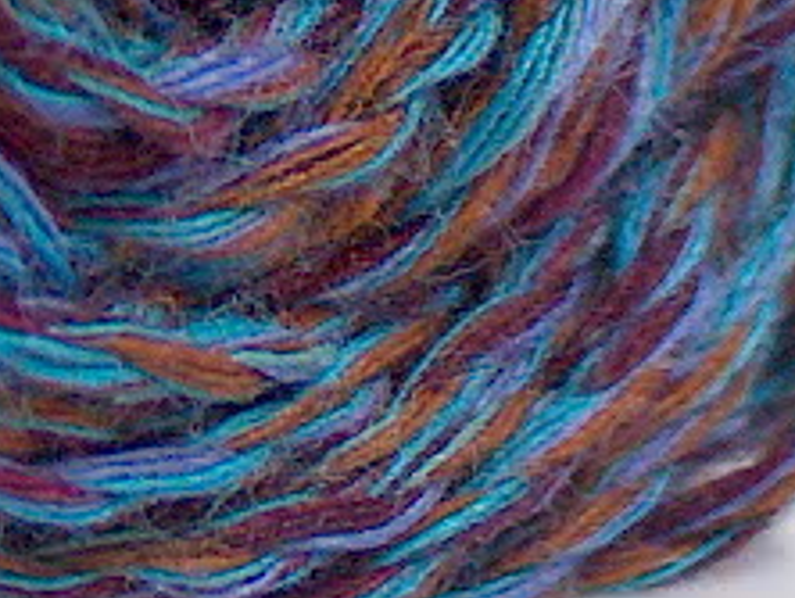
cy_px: -870
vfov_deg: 2.6
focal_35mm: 577
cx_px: -1164
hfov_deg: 3.4
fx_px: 13266
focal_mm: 20.29
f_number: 2.9
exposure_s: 1/3.63
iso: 100
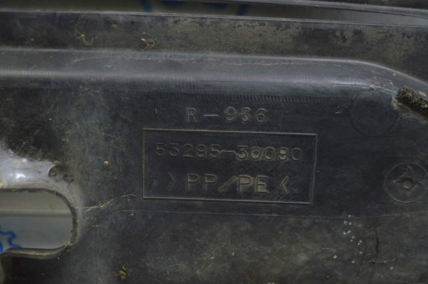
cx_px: 214
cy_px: 142
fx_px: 712
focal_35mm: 60
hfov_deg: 33.4
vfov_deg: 22.6
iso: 400
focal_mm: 40
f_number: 5.6
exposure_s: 1/20
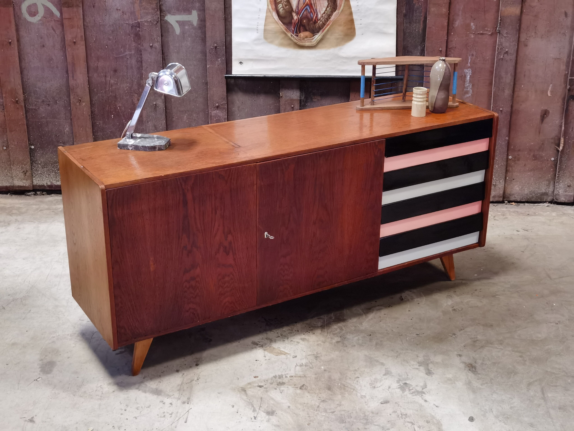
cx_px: 287
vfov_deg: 29.1
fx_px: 829
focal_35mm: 50
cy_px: 216
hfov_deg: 38.2
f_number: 1.9
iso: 640
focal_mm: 6.71
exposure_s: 1/25
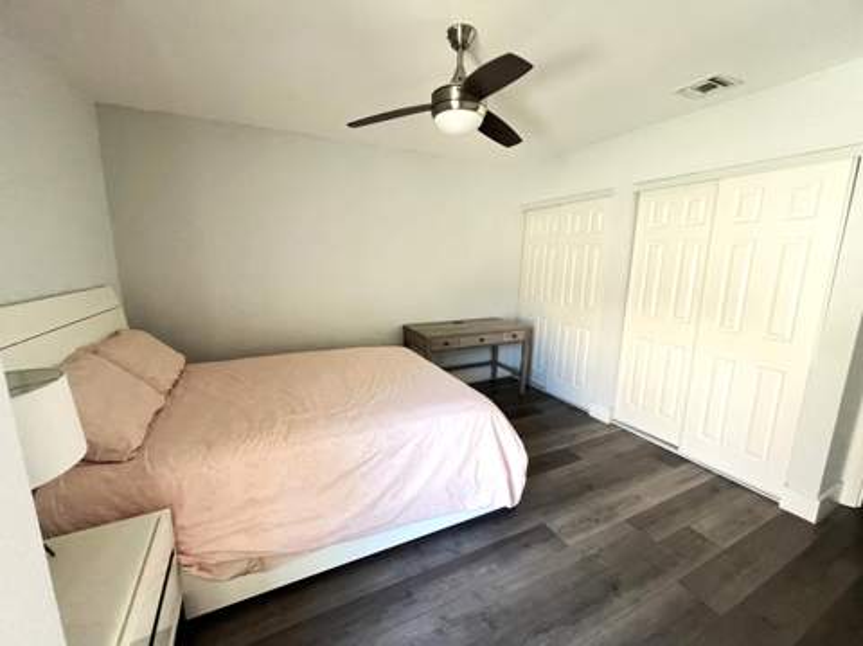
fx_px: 349
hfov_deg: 102.1
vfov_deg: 85.6
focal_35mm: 14
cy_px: 323
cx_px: 432
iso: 500
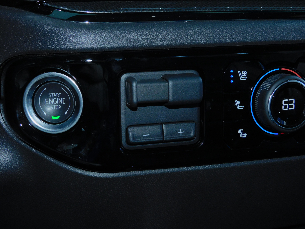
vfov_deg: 22.6
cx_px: 152
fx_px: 573
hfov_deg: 29.8
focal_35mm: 65
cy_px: 114
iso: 200
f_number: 4.2
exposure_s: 1/30
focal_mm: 11.6
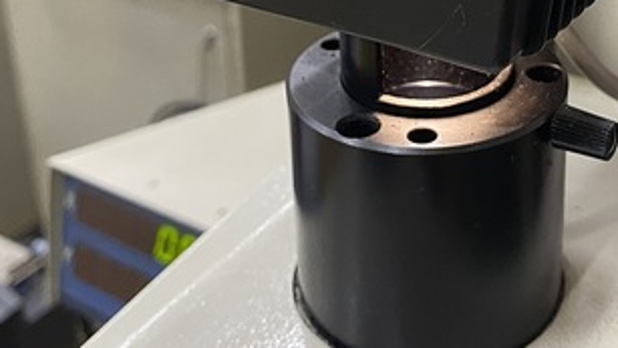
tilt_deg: -22.0
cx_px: 427
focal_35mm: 59
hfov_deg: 35.0
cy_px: -54
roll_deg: +0.5
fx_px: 967
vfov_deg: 19.4
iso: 320
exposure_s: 1/50
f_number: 1.8
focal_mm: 4.25
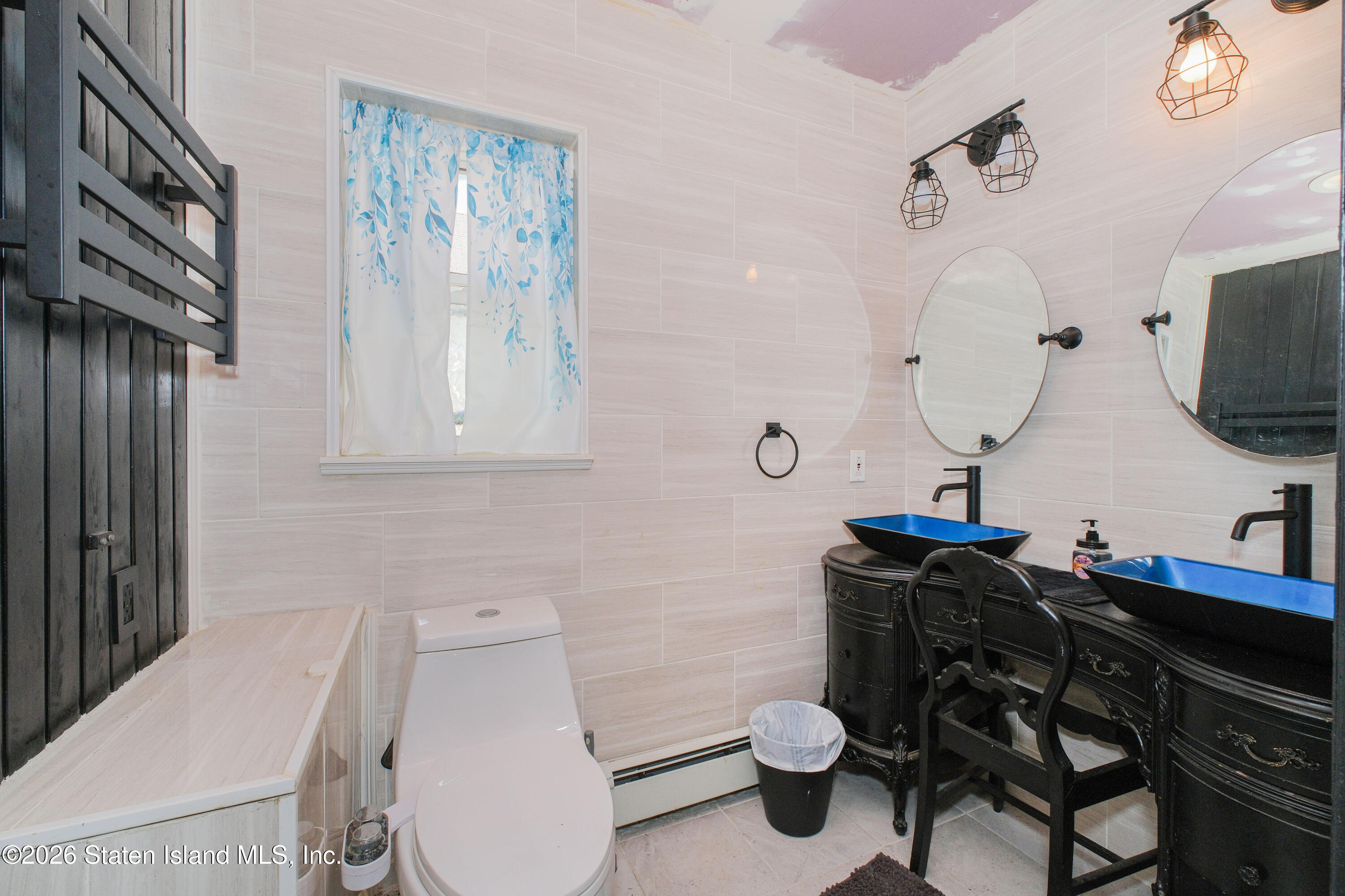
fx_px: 560
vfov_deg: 77.3
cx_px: 672
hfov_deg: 100.4
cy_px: 448
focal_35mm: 15
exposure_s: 1/60
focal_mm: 10
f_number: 8
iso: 400
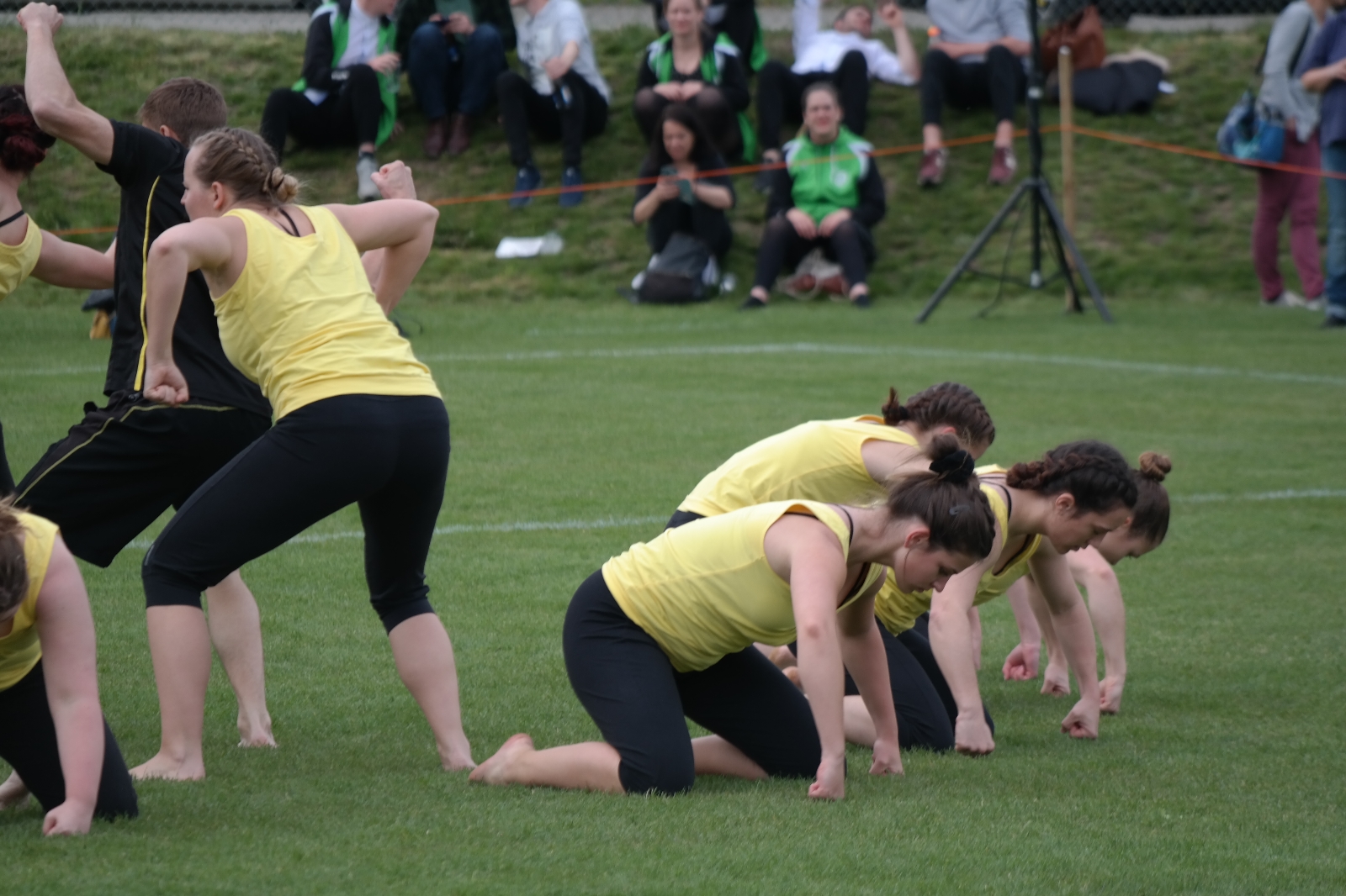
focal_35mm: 308
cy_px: 448
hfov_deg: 6.7
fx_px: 11513
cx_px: 673
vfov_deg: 4.5
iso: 200
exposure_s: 1/320
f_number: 5.6
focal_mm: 200
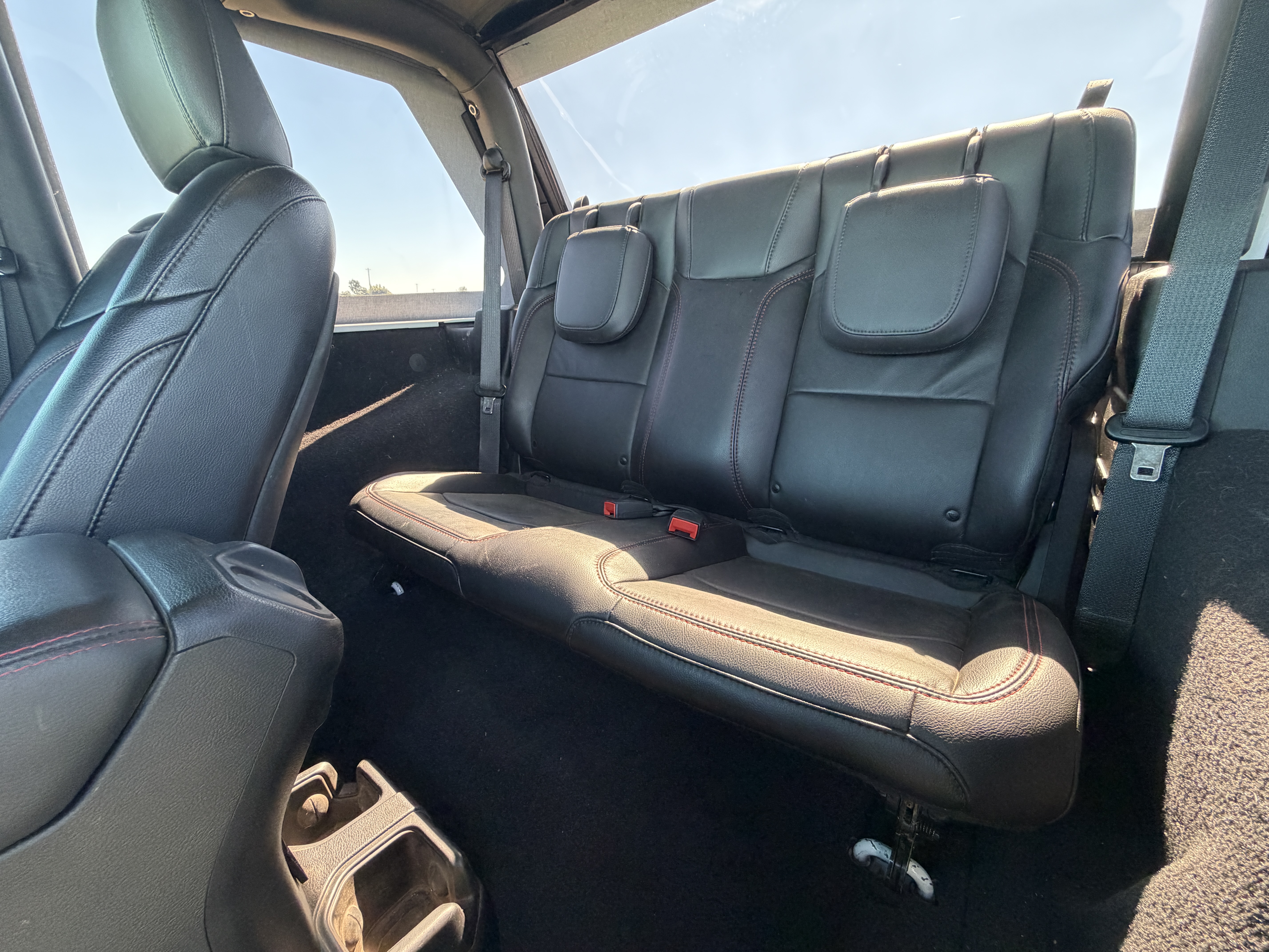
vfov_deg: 85.7
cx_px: 634
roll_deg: +1.6
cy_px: 476
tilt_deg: -18.6
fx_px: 513
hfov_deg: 102.1
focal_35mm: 14
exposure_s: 1/95
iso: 320
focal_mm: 2.22
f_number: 2.2
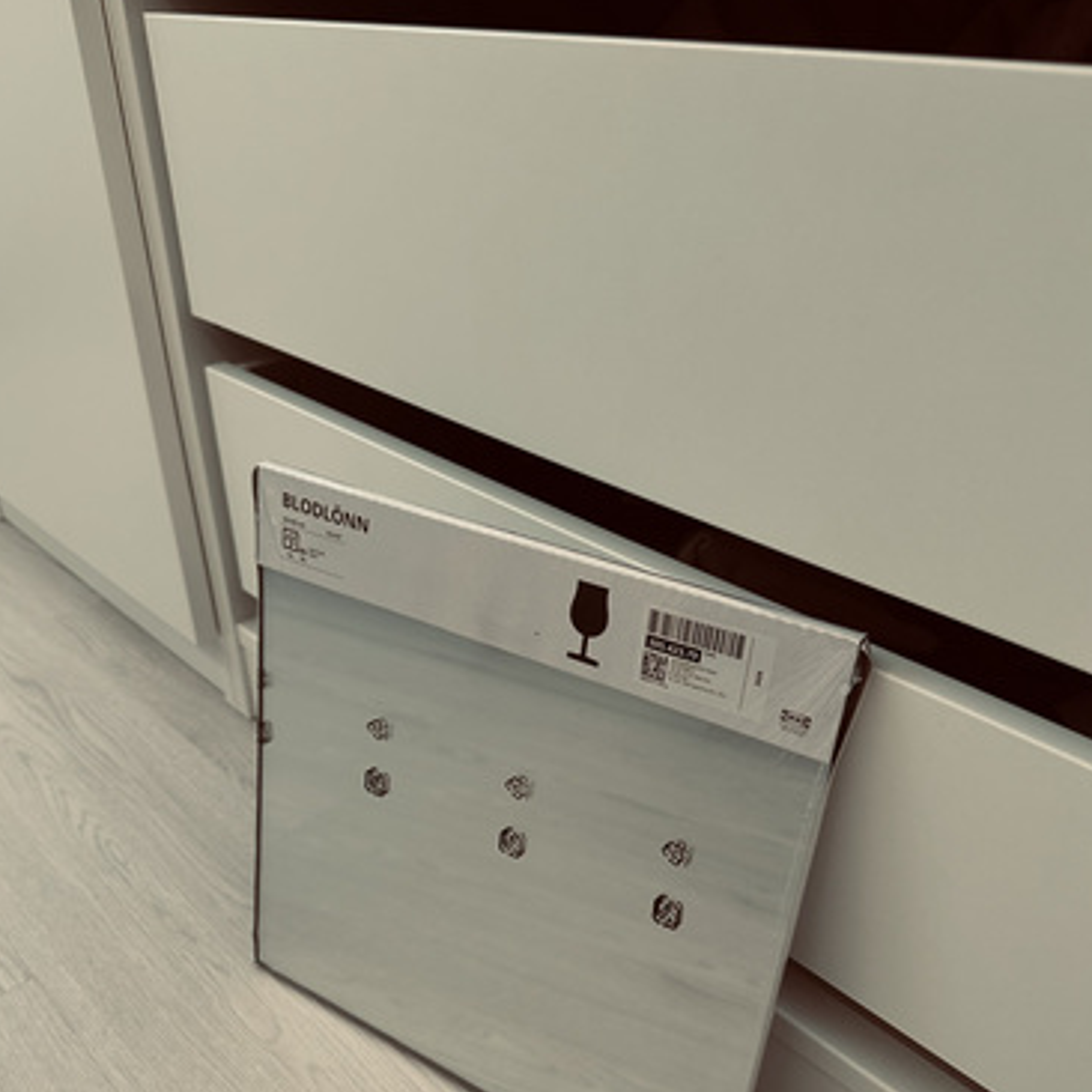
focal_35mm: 29
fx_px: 1035
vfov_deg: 55.0
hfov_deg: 55.6
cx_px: 542
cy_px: 677
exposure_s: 1/100
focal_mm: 6.86
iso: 125
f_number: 1.78
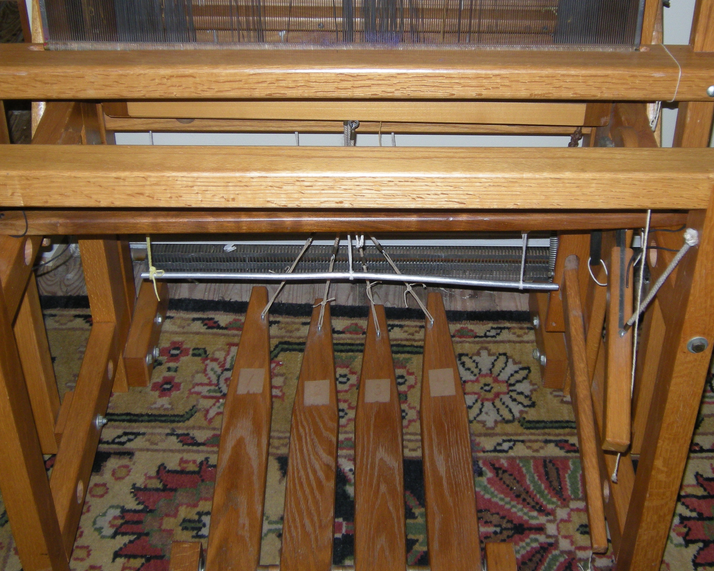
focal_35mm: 58
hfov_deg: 32.5
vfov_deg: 26.2
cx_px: 367
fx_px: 1225
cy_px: 225
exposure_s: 1/60
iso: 135
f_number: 3.5
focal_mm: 7.5
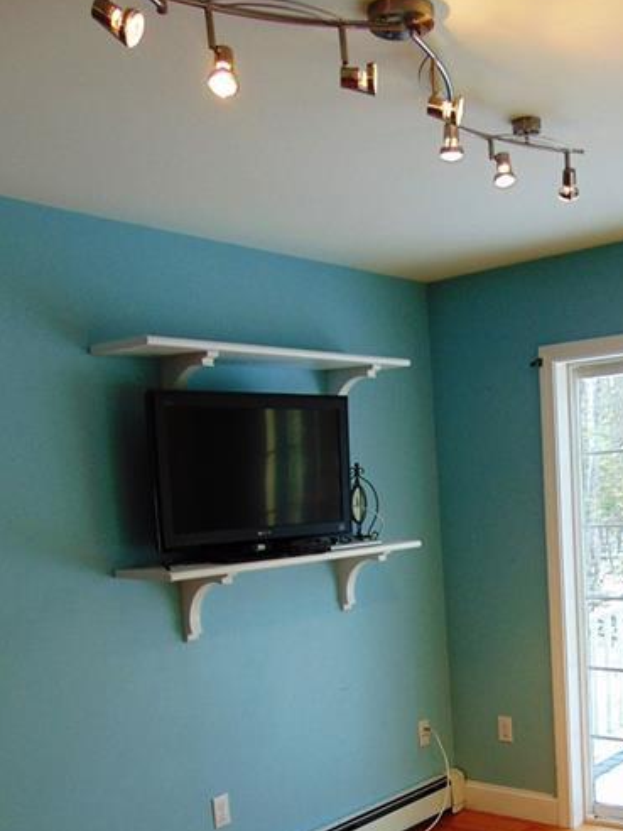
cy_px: 627
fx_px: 936
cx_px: 431
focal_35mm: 39
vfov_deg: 46.1
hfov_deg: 36.3
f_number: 3
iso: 80
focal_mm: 4.5
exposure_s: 1/50
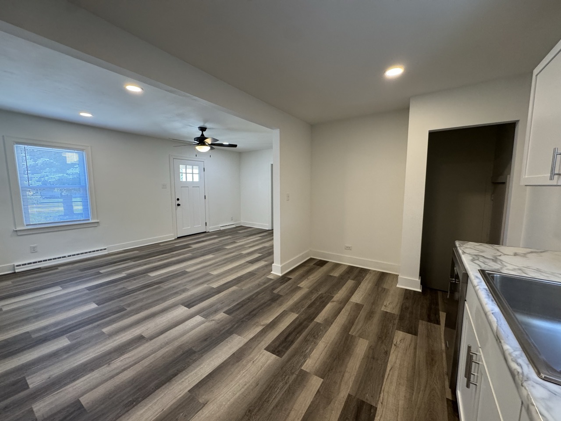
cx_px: 280
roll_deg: +0.5
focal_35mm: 14
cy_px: 210
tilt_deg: -6.9
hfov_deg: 102.1
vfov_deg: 85.7
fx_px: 227
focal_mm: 2.22
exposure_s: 1/120
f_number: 2.2
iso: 250
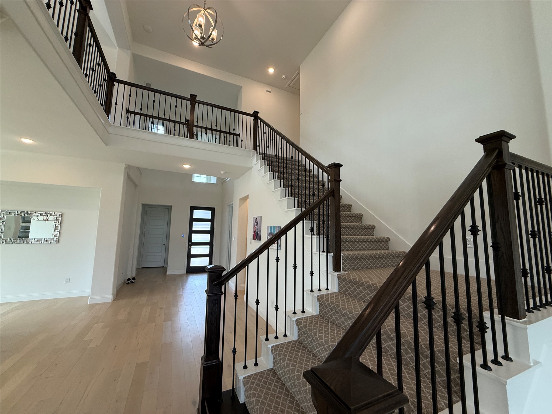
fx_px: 223
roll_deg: -1.1
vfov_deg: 85.7
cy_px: 207
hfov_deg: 102.1
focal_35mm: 14
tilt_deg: +7.0
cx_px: 276
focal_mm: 2.22
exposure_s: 1/120
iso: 160
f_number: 2.2
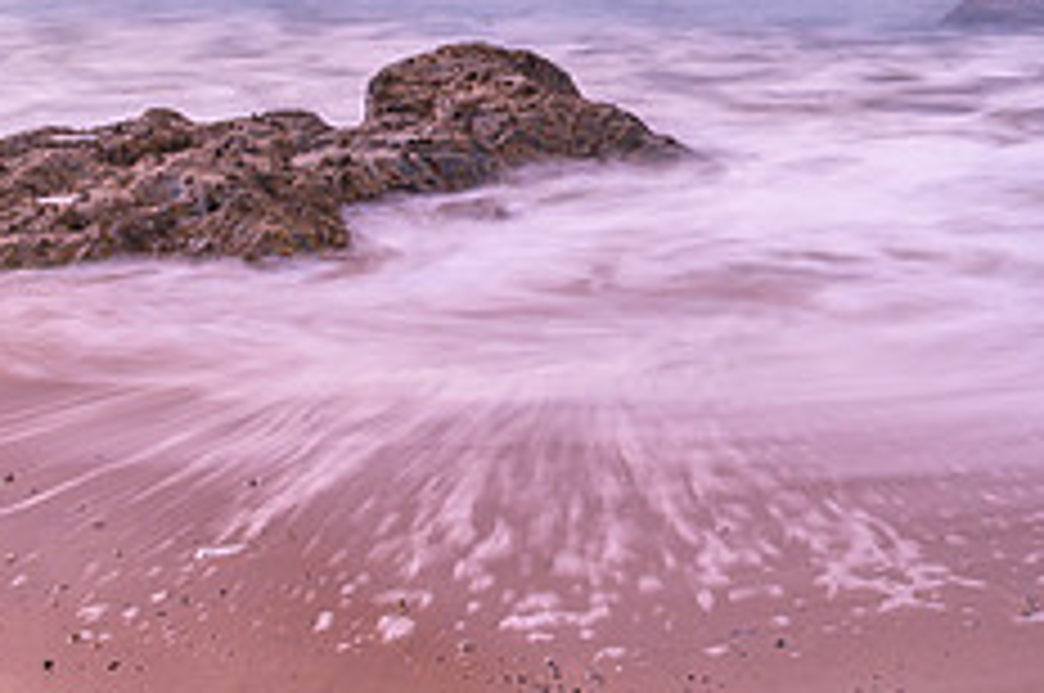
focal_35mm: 61
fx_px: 1767
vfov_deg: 20.6
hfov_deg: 32.0
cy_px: -164
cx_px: 846
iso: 200
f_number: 8
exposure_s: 3
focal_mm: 24
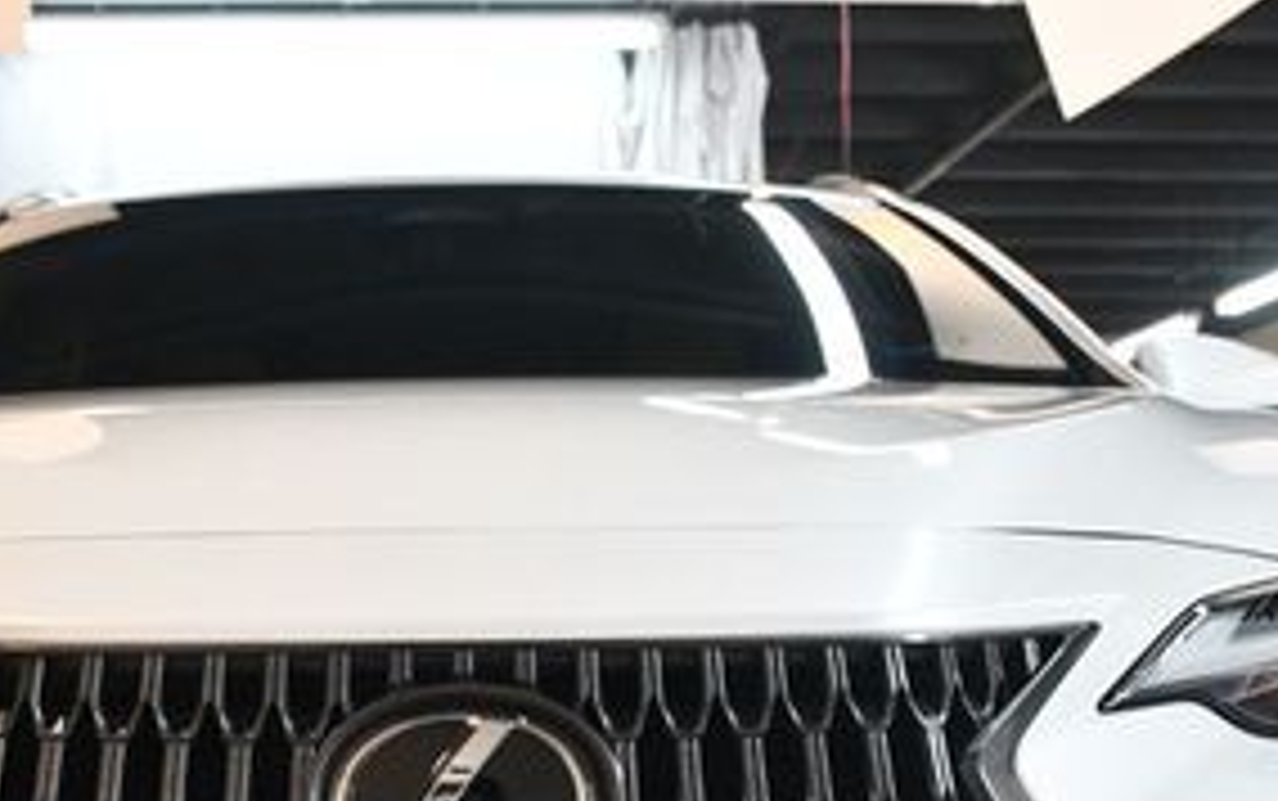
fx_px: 2719
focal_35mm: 78
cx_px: 418
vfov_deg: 16.3
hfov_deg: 26.3
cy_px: 868
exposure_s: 1/125
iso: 1400
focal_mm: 23
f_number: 3.8
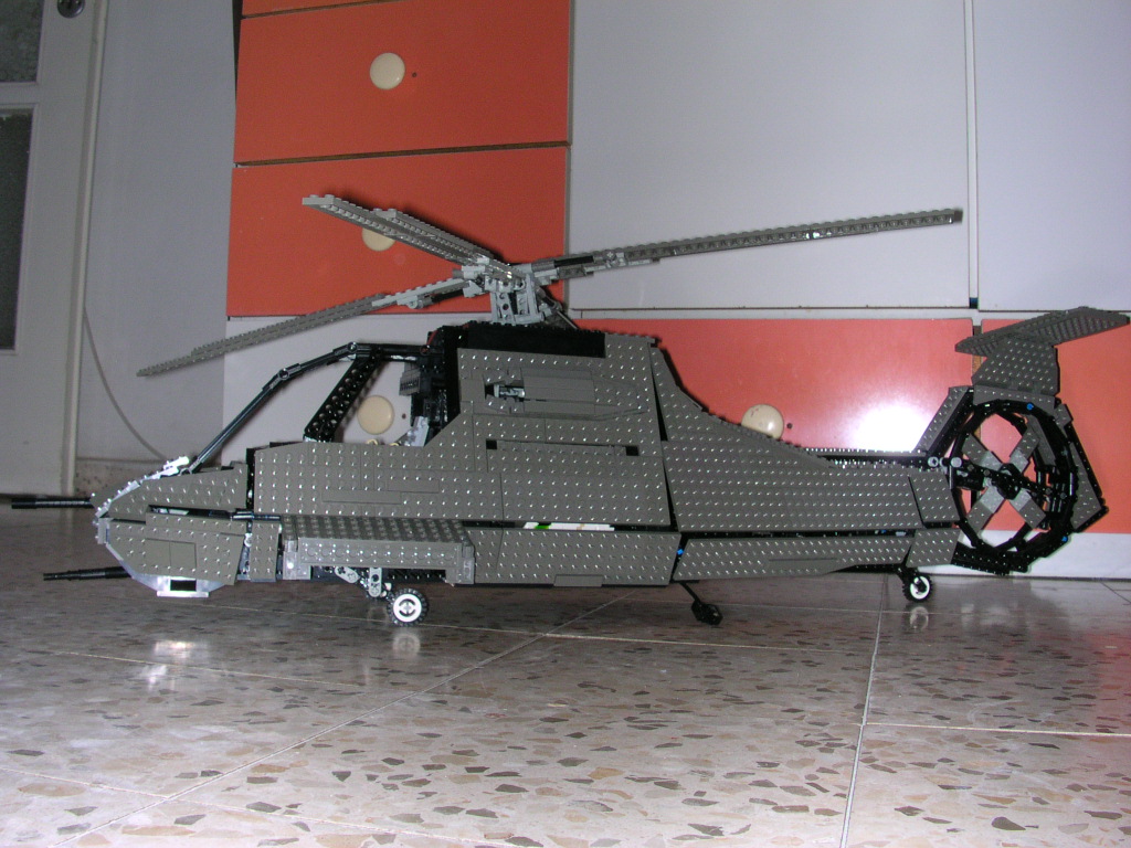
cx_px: 566
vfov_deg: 38.7
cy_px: 424
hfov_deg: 50.1
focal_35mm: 37
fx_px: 1209
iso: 100
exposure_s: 1/60
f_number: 4.5
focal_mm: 5.6
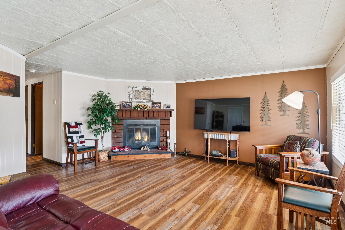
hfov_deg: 88.1
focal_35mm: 19
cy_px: 115
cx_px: 172
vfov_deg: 65.7
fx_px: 178
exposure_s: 1/2
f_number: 13
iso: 400
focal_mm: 18.6
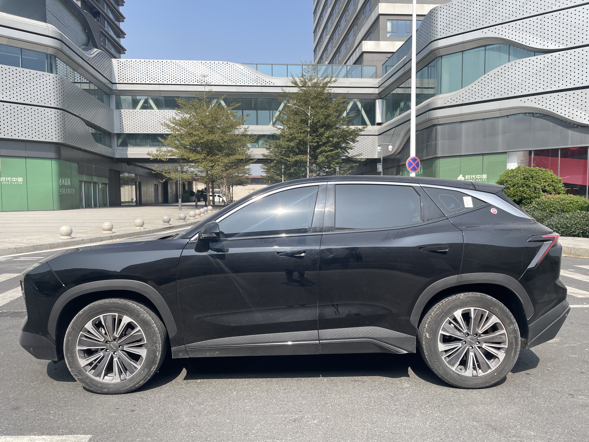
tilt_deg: -3.2
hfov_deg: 65.3
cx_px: 295
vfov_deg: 51.3
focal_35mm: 27
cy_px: 225
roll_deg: +0.5
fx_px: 459
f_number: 1.6
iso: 32
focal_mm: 4.2
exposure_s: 1/1825
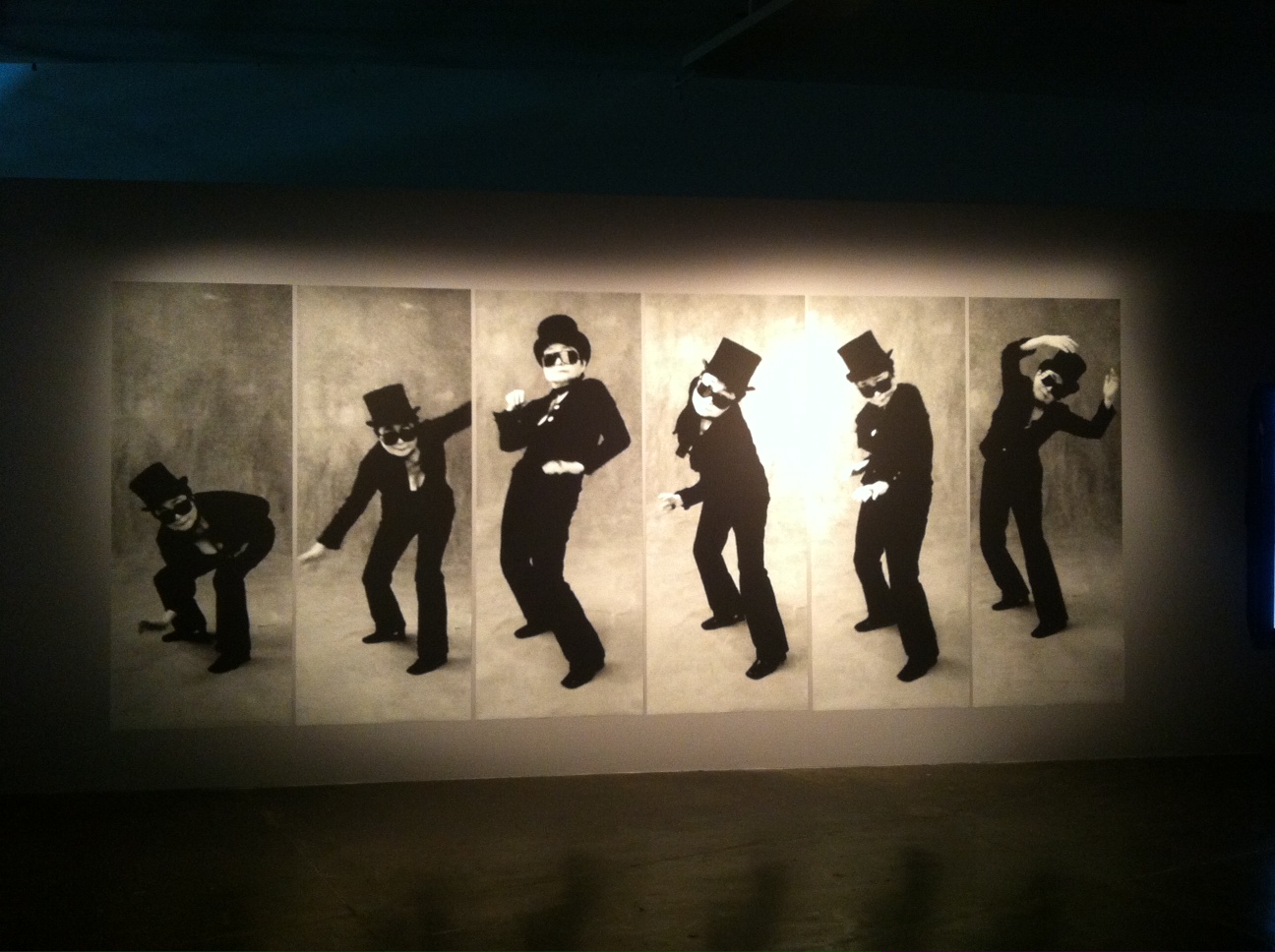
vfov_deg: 40.6
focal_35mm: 35
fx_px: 1287
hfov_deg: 52.7
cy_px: 476
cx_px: 638
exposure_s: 1/15
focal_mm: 3.85
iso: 320
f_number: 2.8
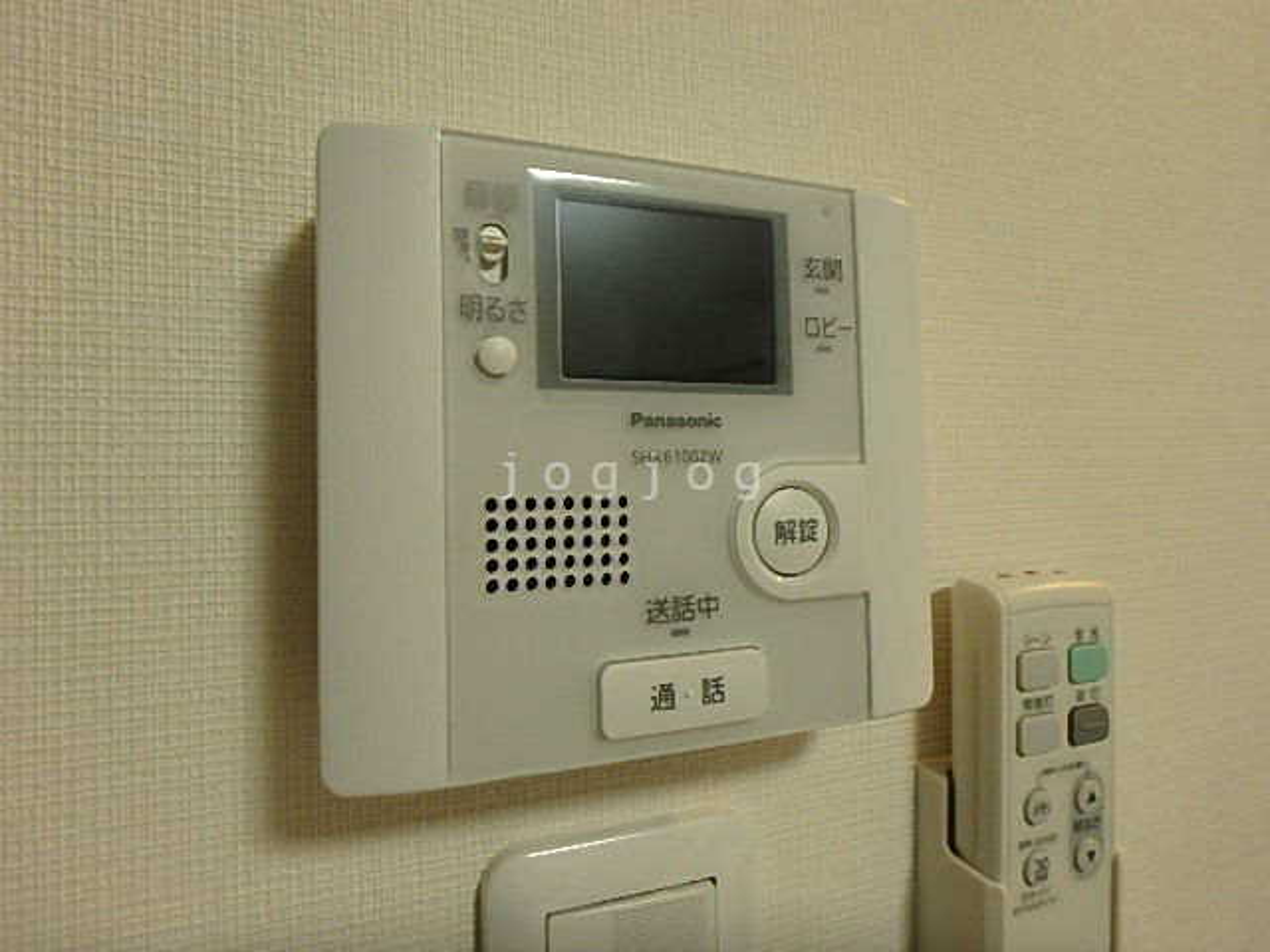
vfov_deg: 63.4
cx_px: 635
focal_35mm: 21
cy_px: 476
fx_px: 770
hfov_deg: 79.0
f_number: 3.5
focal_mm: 3.7
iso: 250
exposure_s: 1/30
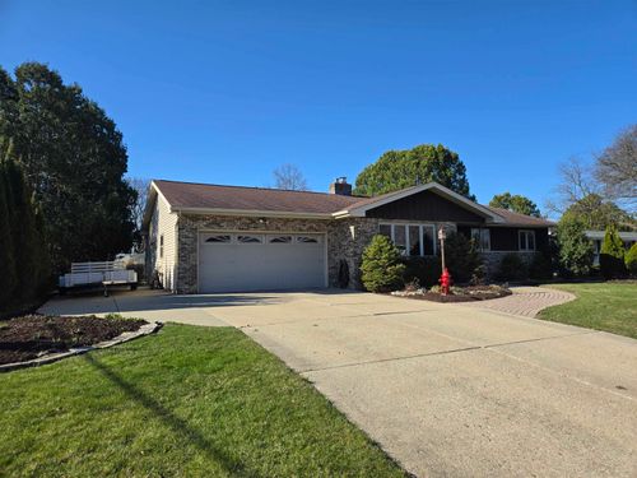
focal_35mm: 23
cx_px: 318
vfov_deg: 58.9
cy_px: 239
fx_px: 423
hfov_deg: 73.9
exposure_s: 1/1525
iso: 25
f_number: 1.8
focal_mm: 5.4
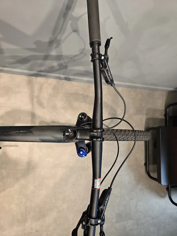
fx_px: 157
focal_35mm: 23
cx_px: 88
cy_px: 118
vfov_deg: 73.9
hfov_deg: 58.9
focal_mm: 6.3
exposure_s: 1/50
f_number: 1.7
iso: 100
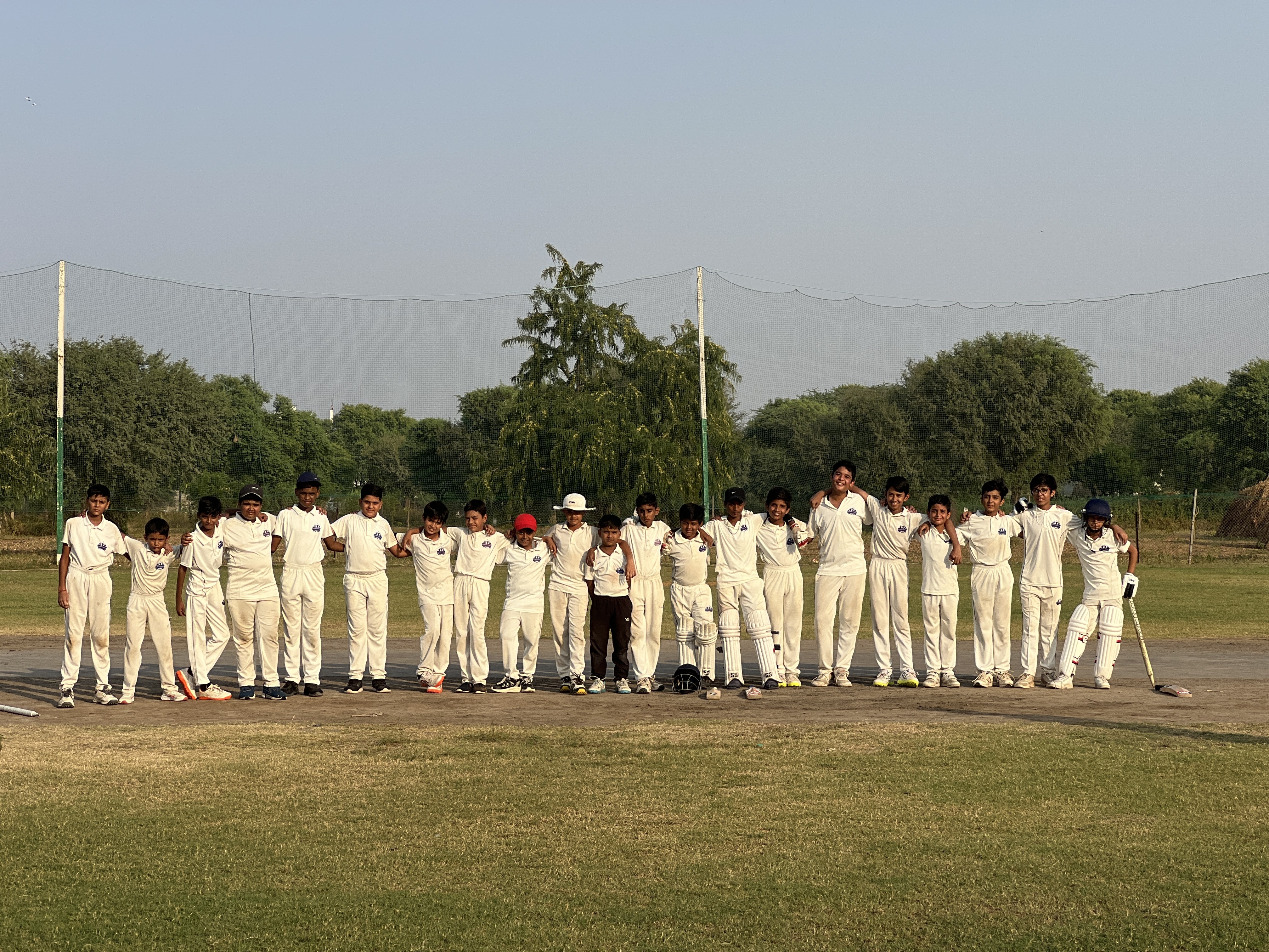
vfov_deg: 19.1
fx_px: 2823
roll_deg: +0.5
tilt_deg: +1.6
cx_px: 634
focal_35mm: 77
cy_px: 476
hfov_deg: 25.3
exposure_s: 1/690
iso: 32
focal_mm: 9
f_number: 2.8
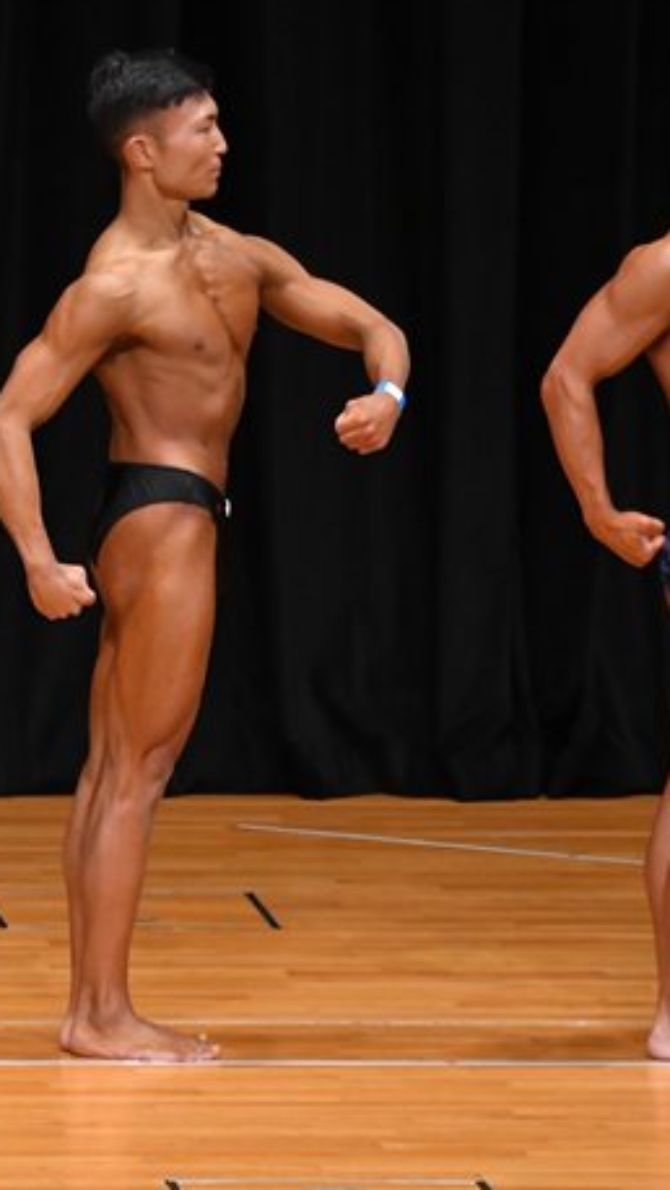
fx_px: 14260
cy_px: 569
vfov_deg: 4.8
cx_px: -25
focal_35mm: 452
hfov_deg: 2.7
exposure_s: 1/400
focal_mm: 170
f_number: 5.6
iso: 3200
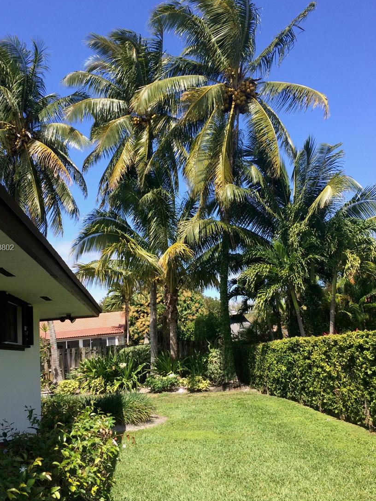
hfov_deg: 44.2
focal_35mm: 32
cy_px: 249
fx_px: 463
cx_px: 182
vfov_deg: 56.8
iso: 32
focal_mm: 4.15
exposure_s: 1/1109
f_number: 2.2
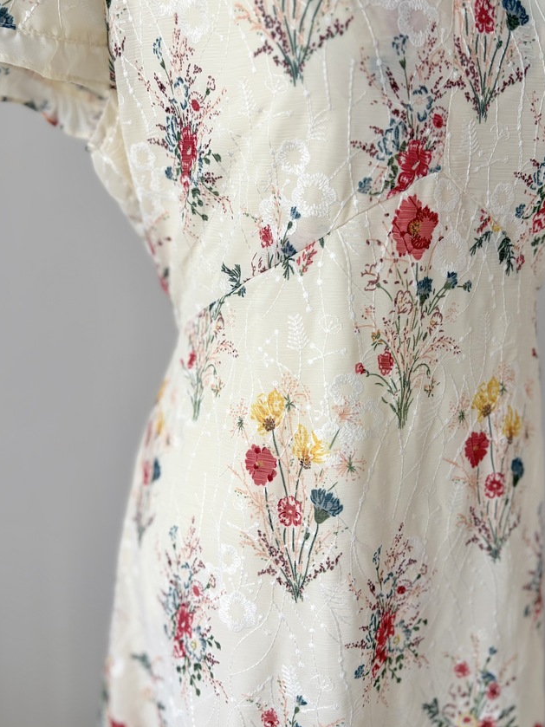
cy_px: 364
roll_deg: -1.4
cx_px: 282
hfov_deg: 45.4
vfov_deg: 58.4
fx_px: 651
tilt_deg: -11.0
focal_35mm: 31
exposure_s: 1/122
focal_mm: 5.96
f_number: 1.6
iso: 100
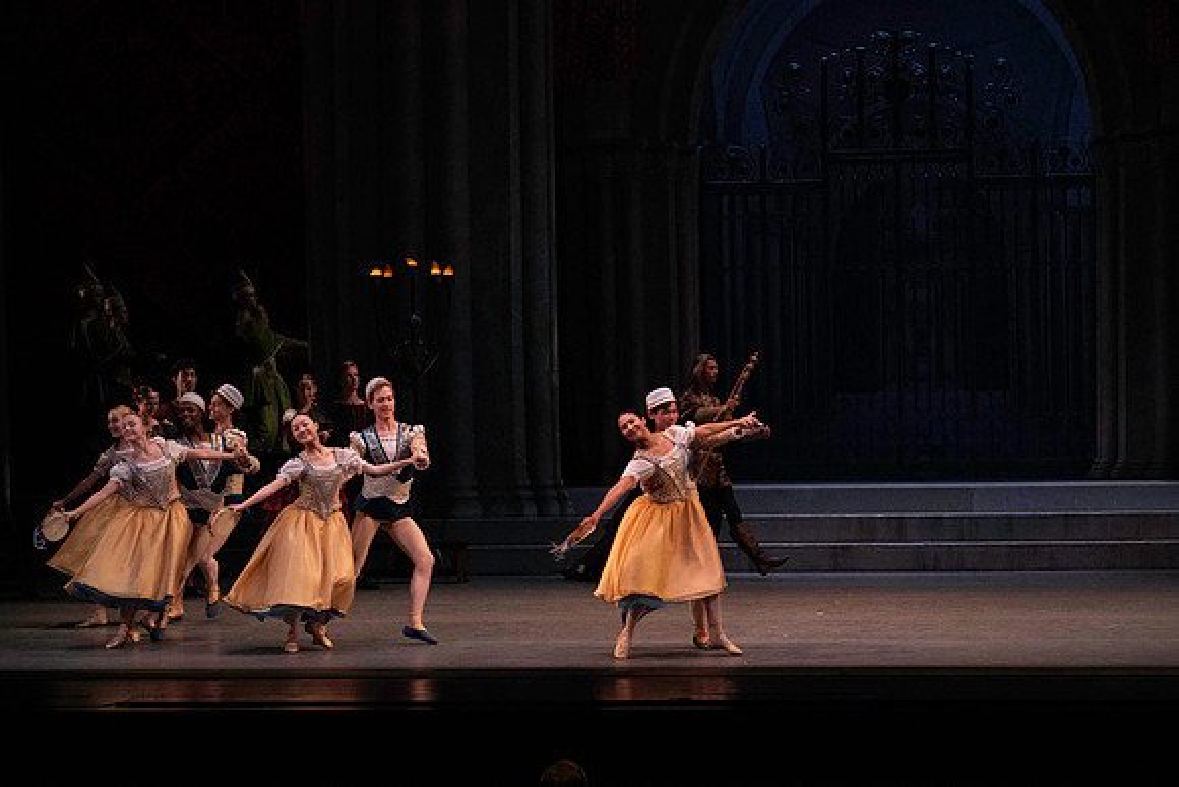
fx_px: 3832
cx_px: 590
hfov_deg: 17.5
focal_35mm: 117
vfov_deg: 11.7
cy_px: 394
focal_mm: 117
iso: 12800
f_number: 7.1
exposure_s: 1/400
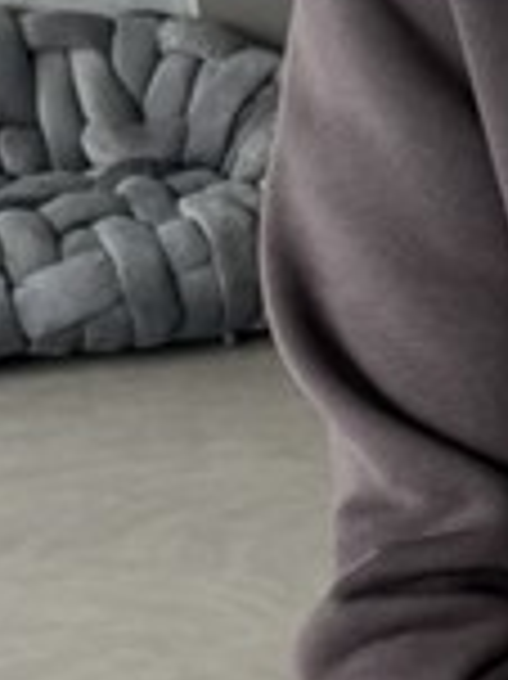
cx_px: 872
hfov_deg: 11.0
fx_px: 2489
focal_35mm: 127
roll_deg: +0.9
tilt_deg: -26.6
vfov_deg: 14.5
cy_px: 1013
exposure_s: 1/121
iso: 50
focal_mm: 6.76
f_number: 1.78
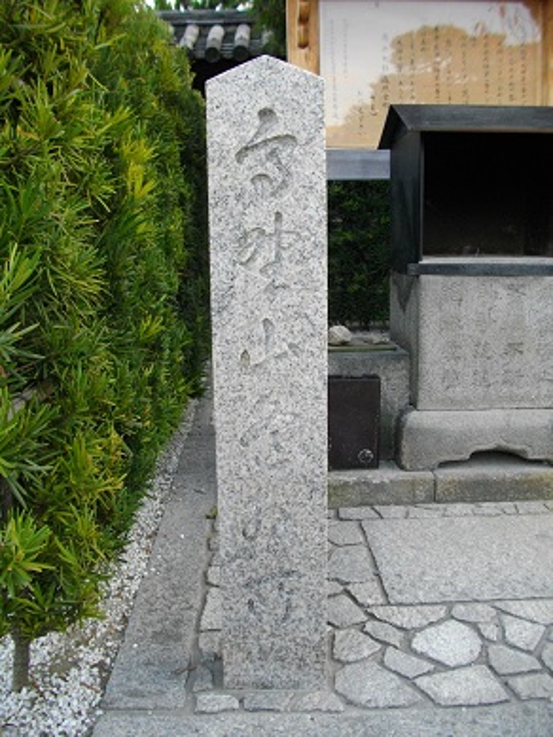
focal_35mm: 32
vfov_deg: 56.8
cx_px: 276
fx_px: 681
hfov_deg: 44.2
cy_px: 368
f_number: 2.9
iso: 200
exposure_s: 1/125
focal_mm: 5.7
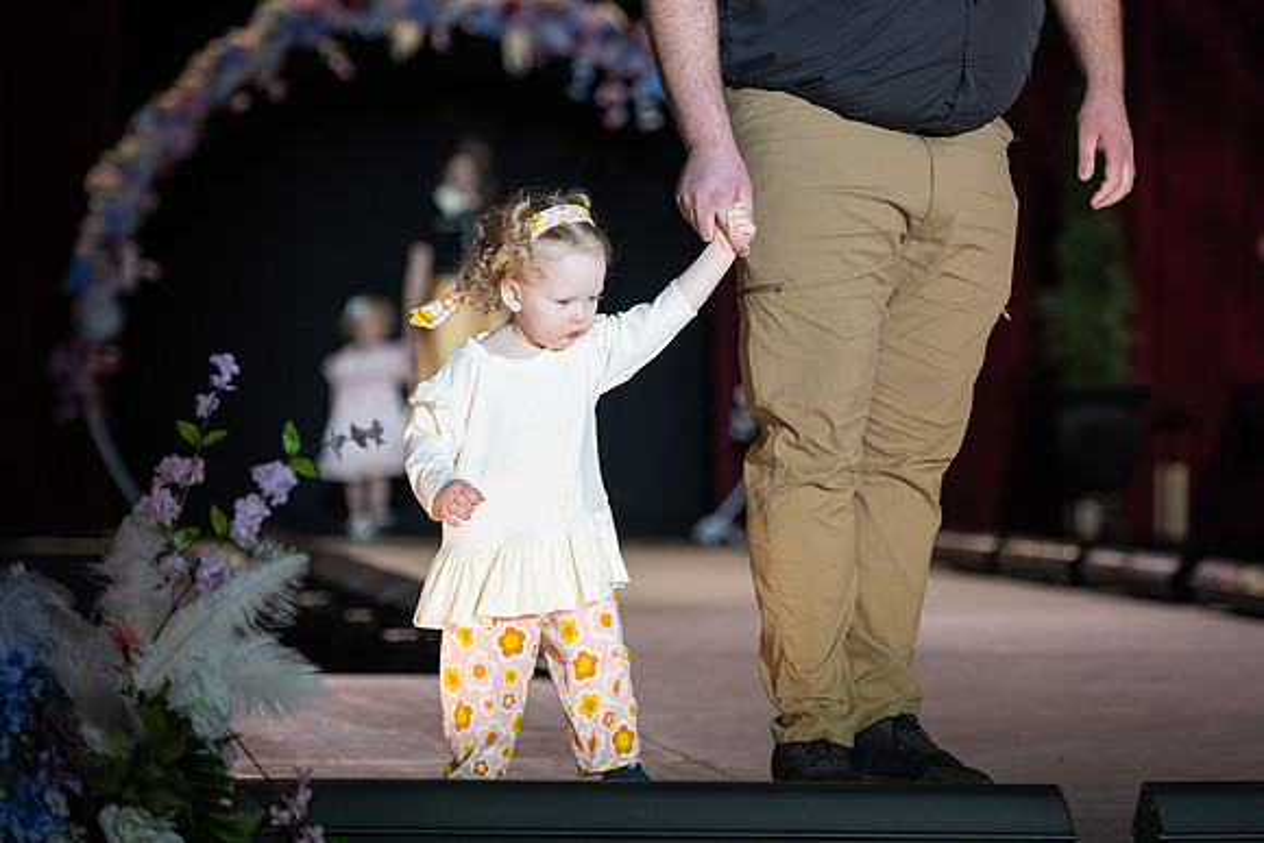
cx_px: 796
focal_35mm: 158
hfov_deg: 13.0
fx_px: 5537
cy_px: 399
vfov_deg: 8.7
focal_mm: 125
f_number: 2.8
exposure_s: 1/640
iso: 640
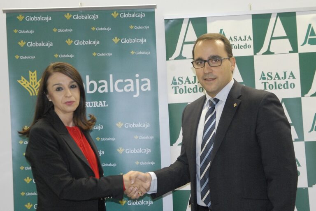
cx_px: 158
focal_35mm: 52
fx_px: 461
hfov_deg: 37.8
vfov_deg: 25.8
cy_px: 106
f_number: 5.6
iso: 1250
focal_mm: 35
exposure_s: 1/60
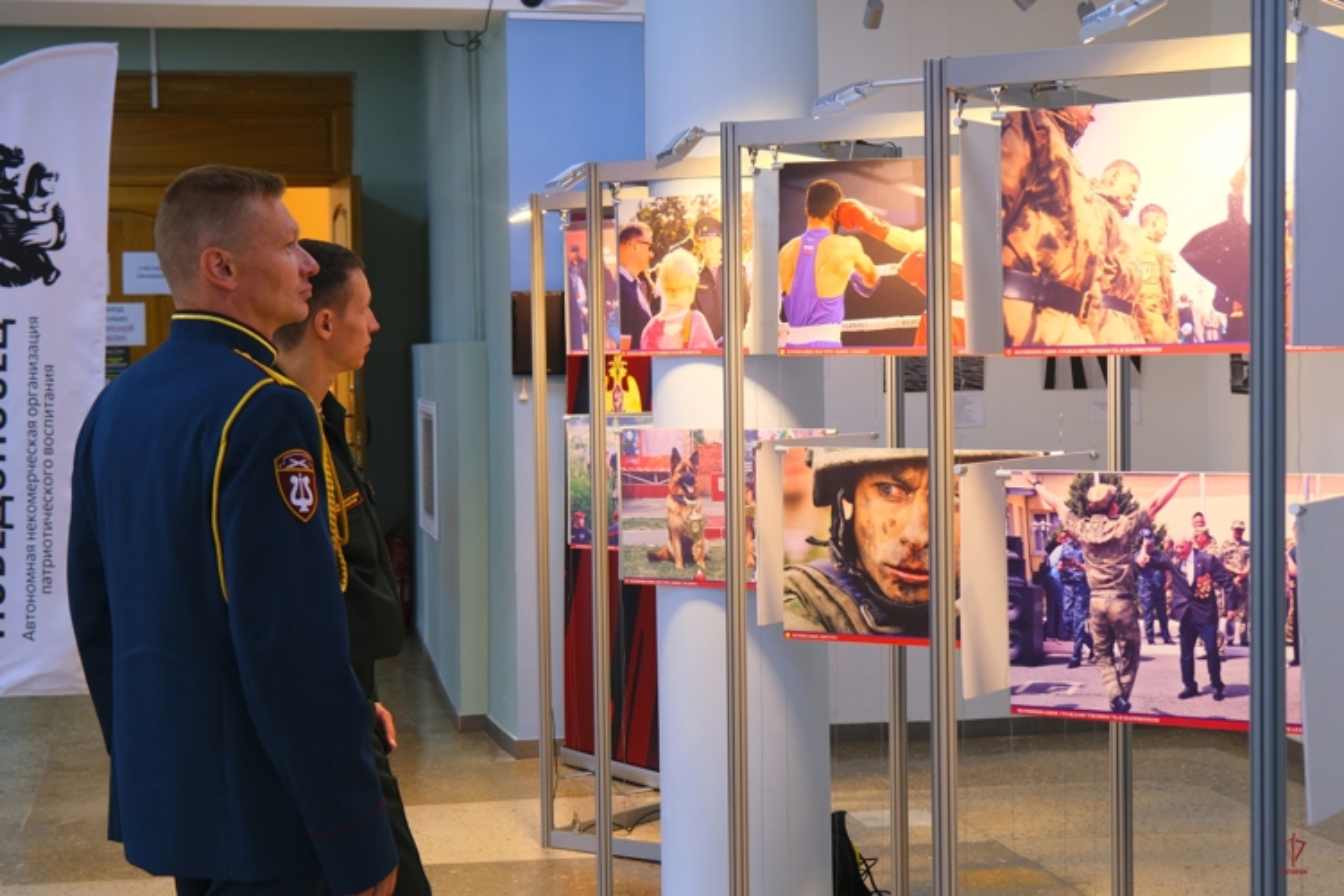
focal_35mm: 49
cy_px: 448
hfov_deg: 40.3
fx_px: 1829
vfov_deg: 27.5
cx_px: 672
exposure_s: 1/50
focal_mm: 32.5
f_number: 4
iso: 500
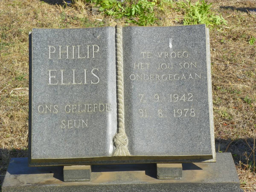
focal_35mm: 117
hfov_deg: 16.8
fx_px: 865
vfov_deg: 12.7
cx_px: 128
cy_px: 96
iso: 64
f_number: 5.6
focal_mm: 20.8
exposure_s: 1/160
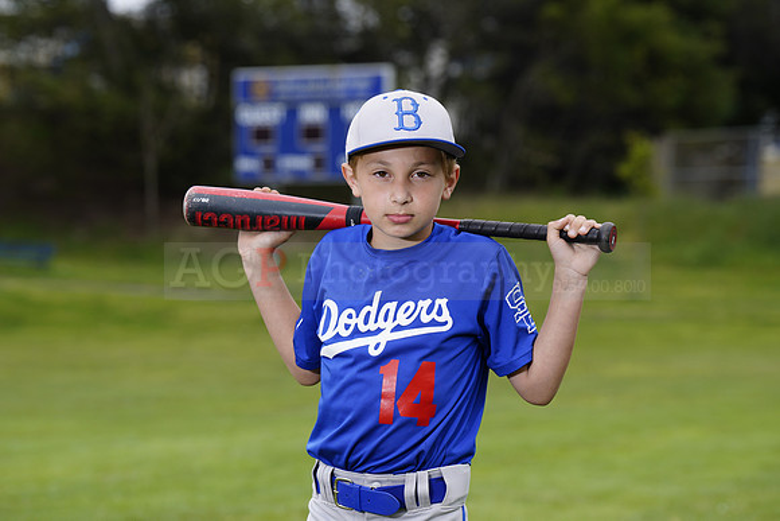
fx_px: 3272
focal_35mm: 151
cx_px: 390
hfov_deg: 13.6
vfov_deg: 9.1
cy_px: 260
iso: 100
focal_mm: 151
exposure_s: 1/250
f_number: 6.3
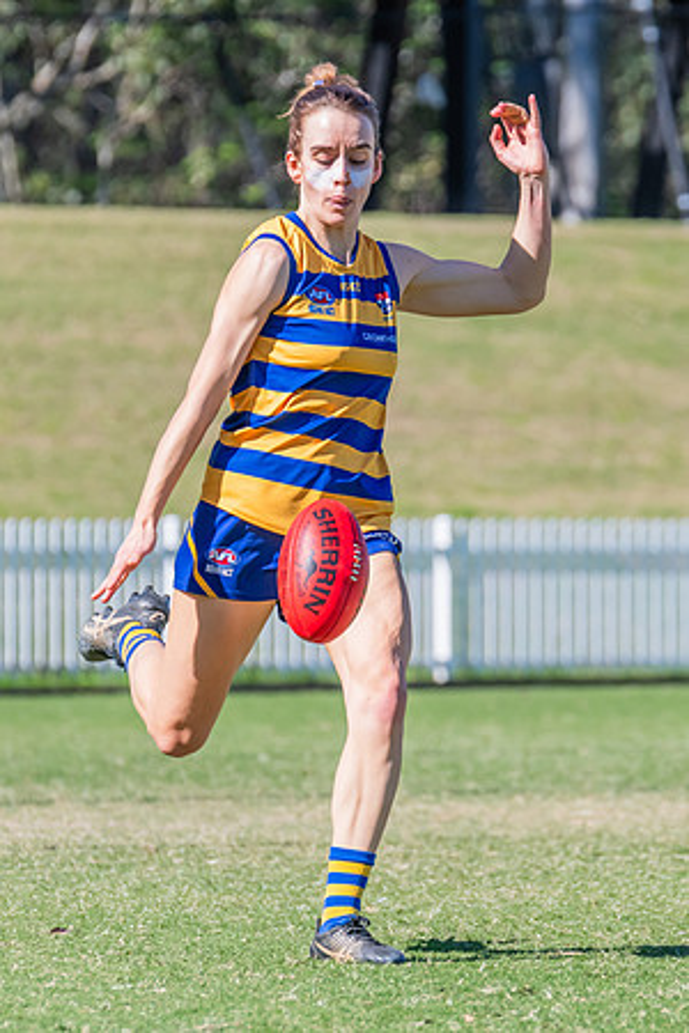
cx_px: 510
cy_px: 520
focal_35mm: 503
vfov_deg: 4.1
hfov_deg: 2.7
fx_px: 14429
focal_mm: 330
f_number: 10
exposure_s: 1/1250
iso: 800
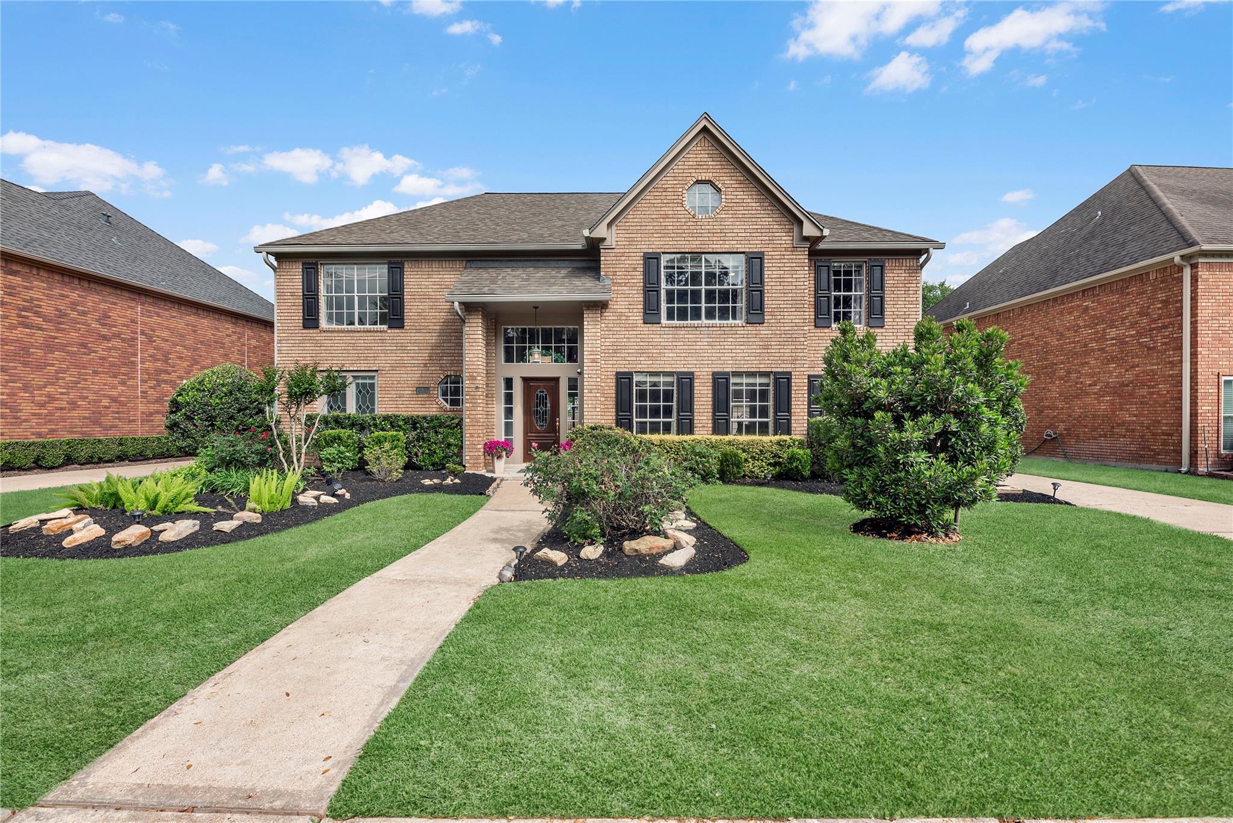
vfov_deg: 81.2
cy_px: 412
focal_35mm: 14
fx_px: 480
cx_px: 616
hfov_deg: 104.2
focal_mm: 14
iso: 100
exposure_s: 1/50
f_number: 9
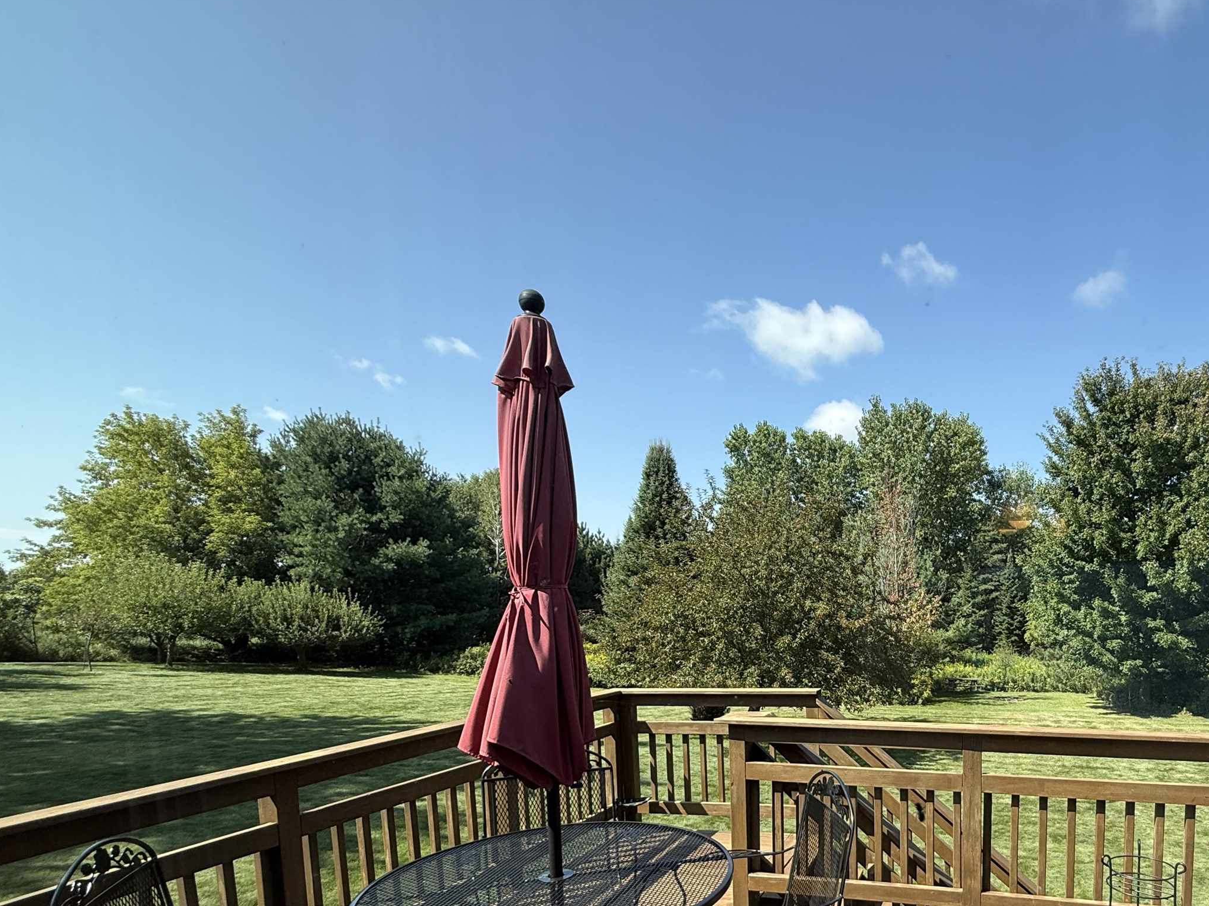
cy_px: 671
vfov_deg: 60.3
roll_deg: +1.0
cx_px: 847
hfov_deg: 75.4
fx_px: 733
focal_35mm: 21
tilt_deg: -5.5
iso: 50
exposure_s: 1/494
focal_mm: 2.22
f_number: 2.2
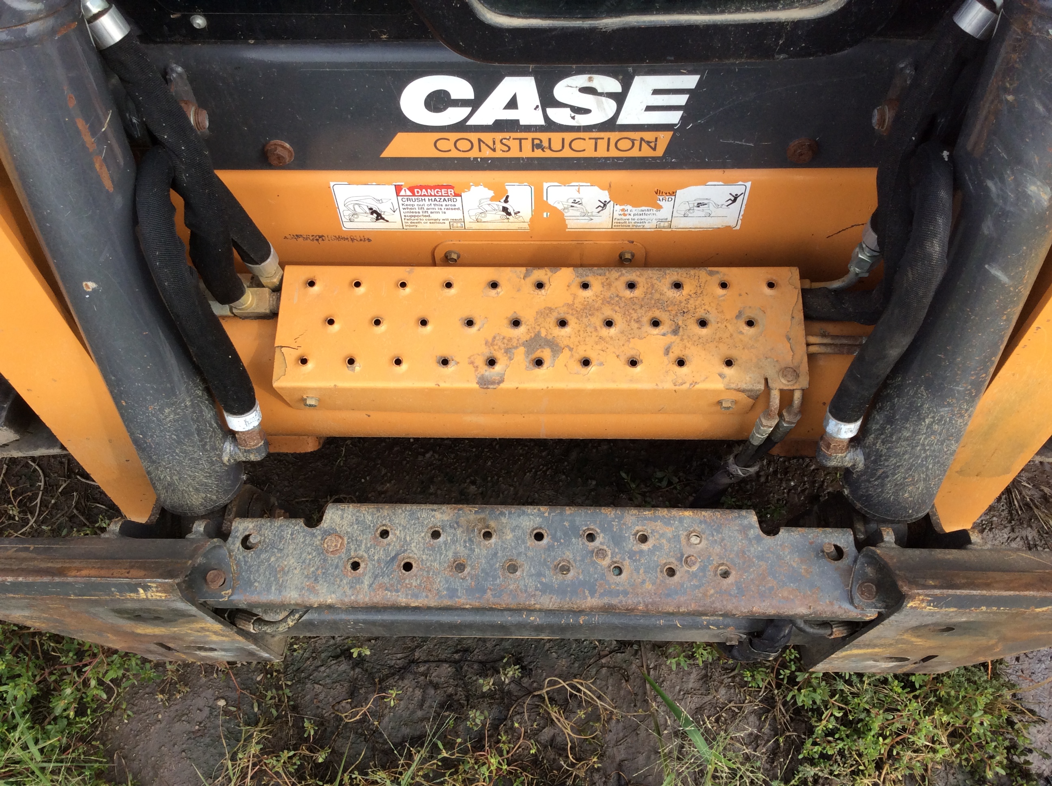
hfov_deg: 56.9
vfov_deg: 44.1
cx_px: 526
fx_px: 971
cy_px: 393
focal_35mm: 32
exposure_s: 1/325
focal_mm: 3.3
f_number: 2.4
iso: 32
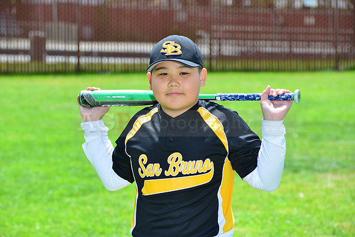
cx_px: 178
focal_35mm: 135
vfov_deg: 10.2
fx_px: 1331
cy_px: 118
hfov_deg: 15.2
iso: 200
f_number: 8
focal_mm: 135
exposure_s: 1/200
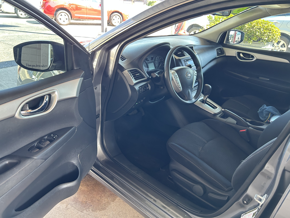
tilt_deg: -25.9
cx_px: 145
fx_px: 218
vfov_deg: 53.1
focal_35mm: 26
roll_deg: -3.5
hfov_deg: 67.3
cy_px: 109
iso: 125
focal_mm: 5.7
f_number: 1.5
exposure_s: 1/94
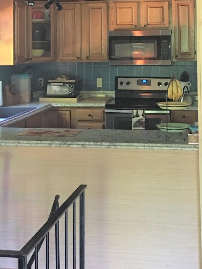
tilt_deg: +3.3
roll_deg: +0.5
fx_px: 529
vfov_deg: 27.5
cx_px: 122
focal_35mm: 68
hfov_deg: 21.6
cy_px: 26
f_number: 2.2
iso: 64
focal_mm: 4.15
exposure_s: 1/4
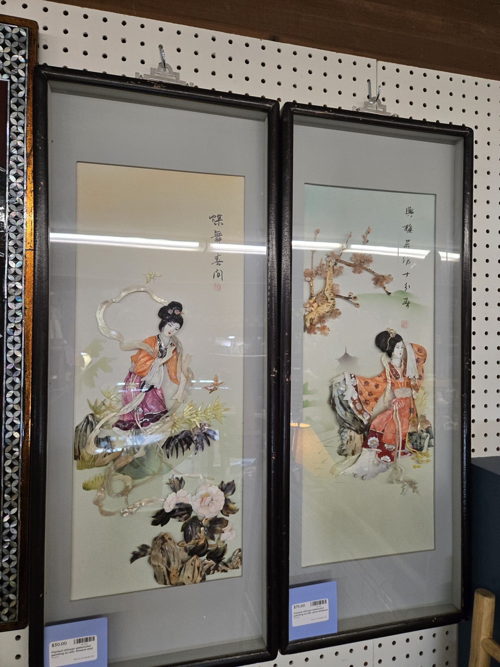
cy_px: 334
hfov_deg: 58.9
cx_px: 250
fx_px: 443
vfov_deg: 73.9
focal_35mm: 23
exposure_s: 1/120
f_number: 1.8
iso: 320
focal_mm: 5.4
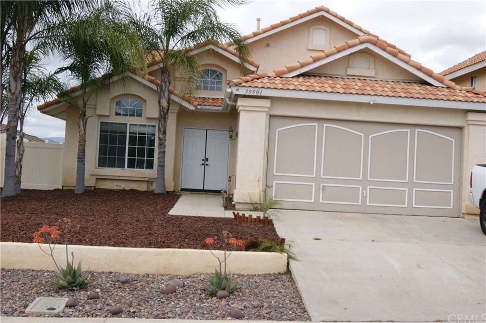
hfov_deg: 49.6
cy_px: 162
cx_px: 243
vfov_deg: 34.2
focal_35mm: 39
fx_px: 526
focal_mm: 26
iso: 100
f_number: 13
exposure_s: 1/160
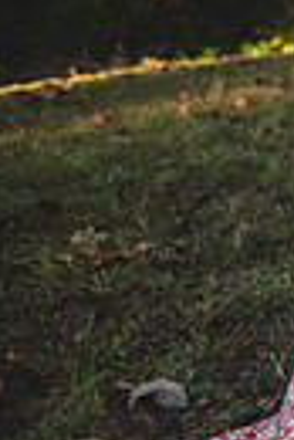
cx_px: 966
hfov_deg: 9.3
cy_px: -191
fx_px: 1307
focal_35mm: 107
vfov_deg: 17.4
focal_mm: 24
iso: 100
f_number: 2.8
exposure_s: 1/400
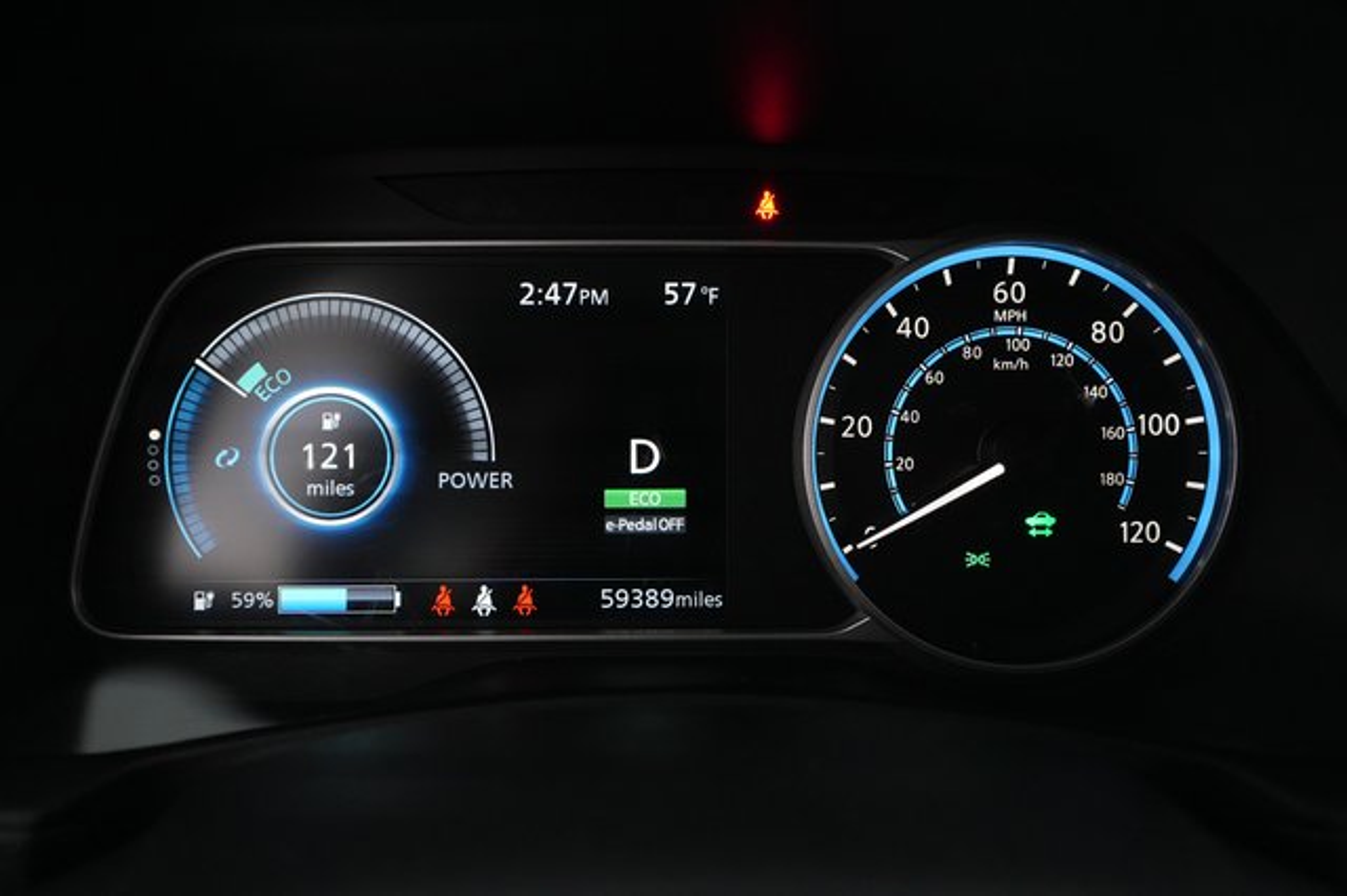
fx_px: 1047
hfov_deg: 65.5
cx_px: 674
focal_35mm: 28
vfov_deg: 46.4
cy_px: 448
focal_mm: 28
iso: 6400
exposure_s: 1/80
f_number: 5.6
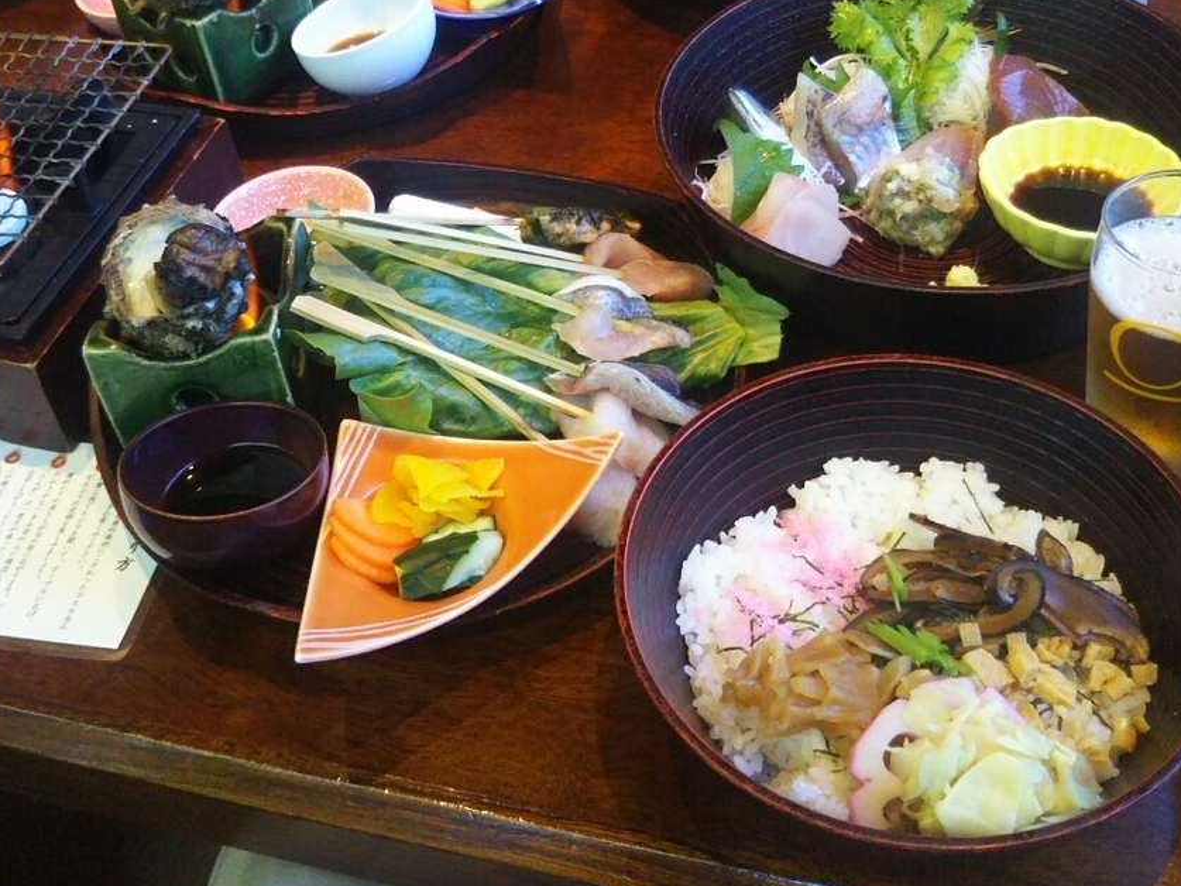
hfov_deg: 43.8
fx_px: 1467
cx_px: 542
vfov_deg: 33.2
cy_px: 268
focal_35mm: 43
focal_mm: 4
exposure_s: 1/120
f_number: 2.2
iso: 200
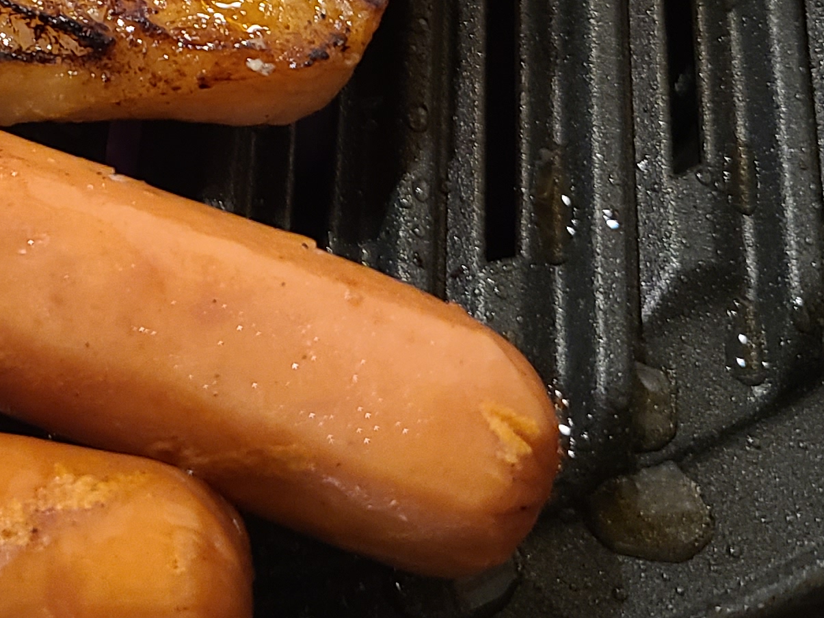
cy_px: -358
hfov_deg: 21.7
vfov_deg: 15.4
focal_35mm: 87
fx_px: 2071
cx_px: -11
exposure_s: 1/39
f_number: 1.8
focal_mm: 5.4
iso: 250
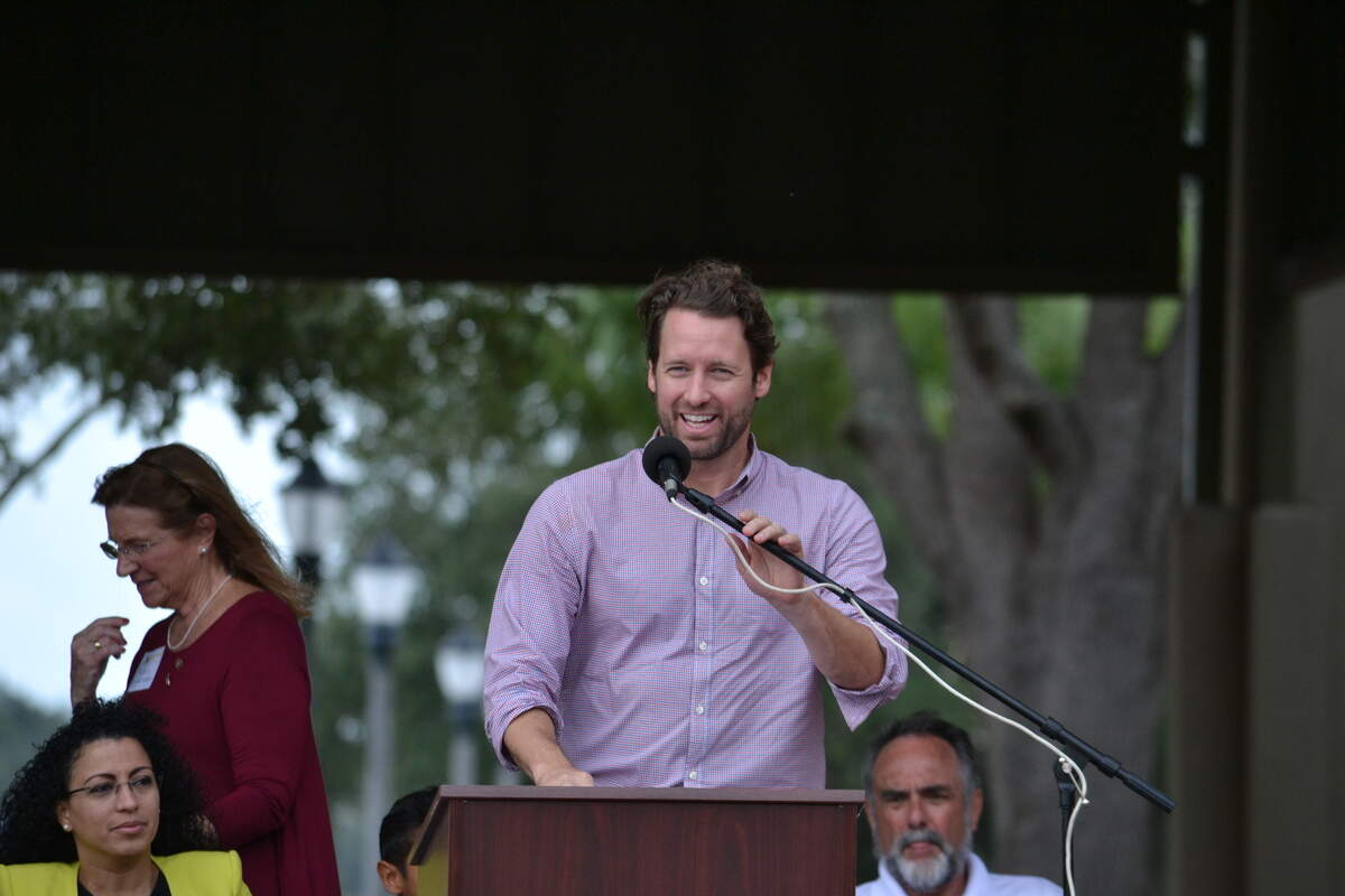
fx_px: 13449
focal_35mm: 360
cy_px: 448
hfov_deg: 5.7
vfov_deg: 3.8
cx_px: 672
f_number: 5.6
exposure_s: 1/500
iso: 360
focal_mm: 240
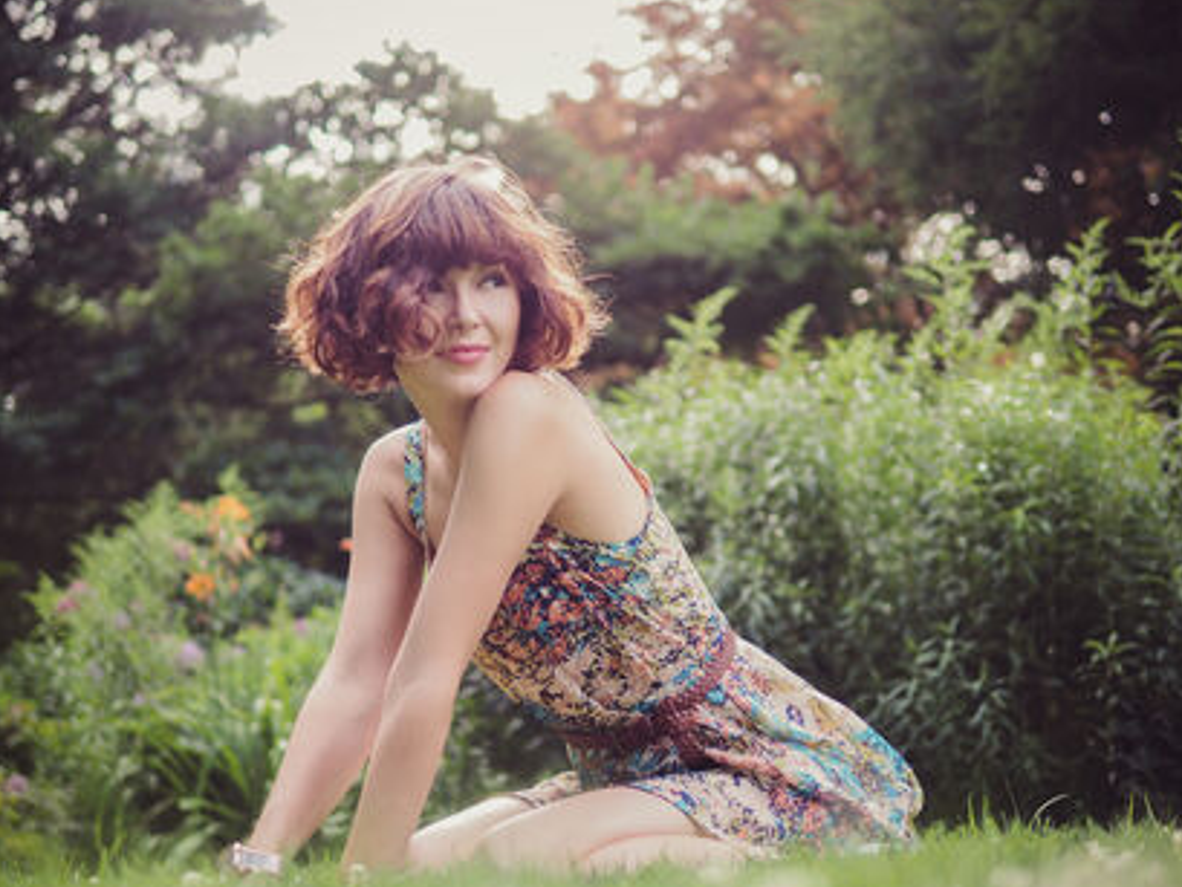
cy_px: 474
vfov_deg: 25.2
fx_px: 1981
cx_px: 535
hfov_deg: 33.2
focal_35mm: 58
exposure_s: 1/1250
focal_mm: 25
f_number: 1.4
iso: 400
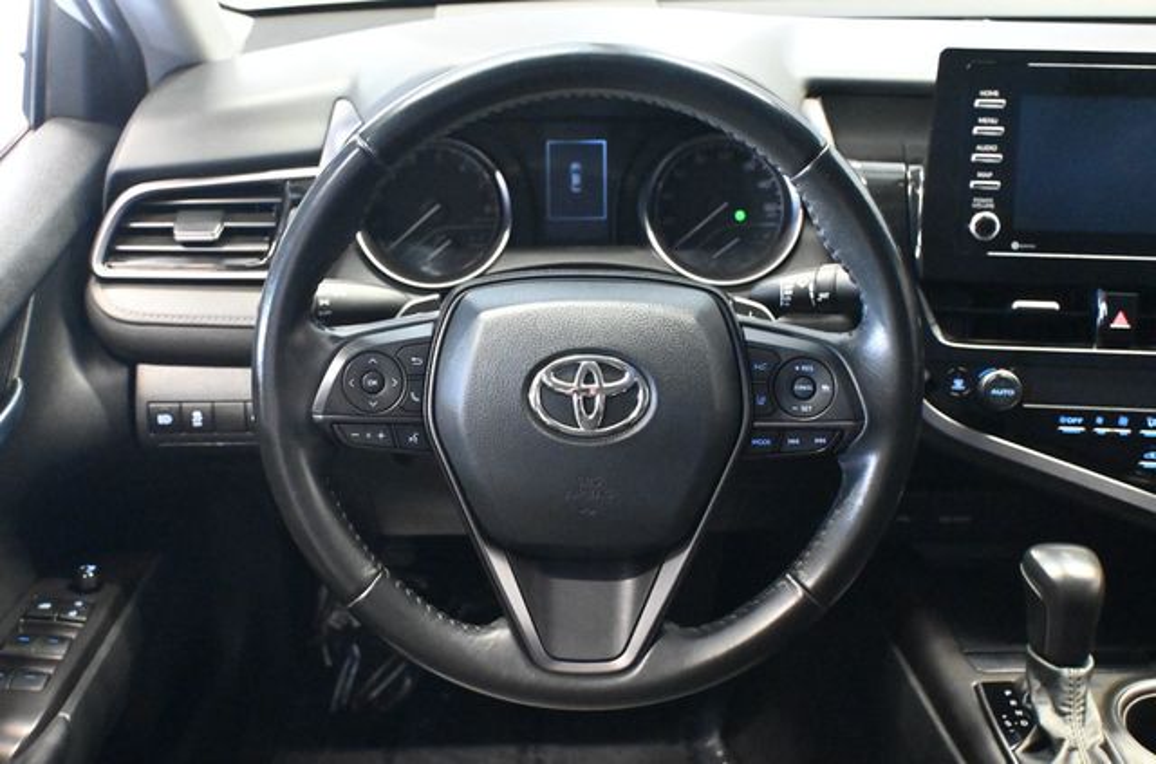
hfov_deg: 49.7
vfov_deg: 34.0
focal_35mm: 39
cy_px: 382
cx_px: 578
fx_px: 1249
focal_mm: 26
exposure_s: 1/30
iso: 12800
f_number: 4.5
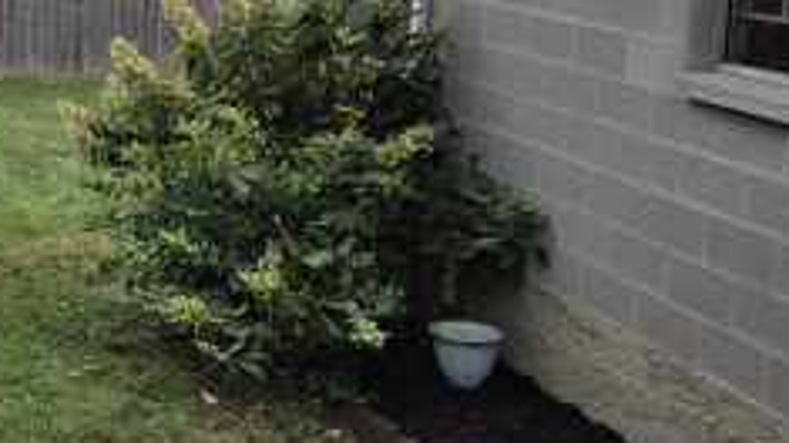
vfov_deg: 16.7
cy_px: 34
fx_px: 1485
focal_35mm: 71
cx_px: -220
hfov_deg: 25.8
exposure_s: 1/580
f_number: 1.8
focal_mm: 5.4
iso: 80
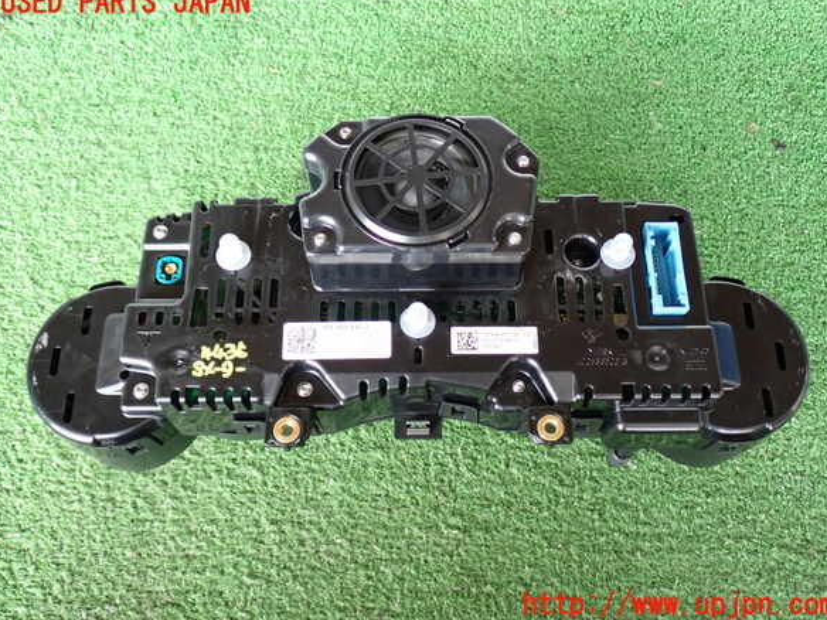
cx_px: 418
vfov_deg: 38.7
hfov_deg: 50.1
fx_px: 884
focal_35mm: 37
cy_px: 304
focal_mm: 6.37
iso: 250
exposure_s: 1/40
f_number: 2.5
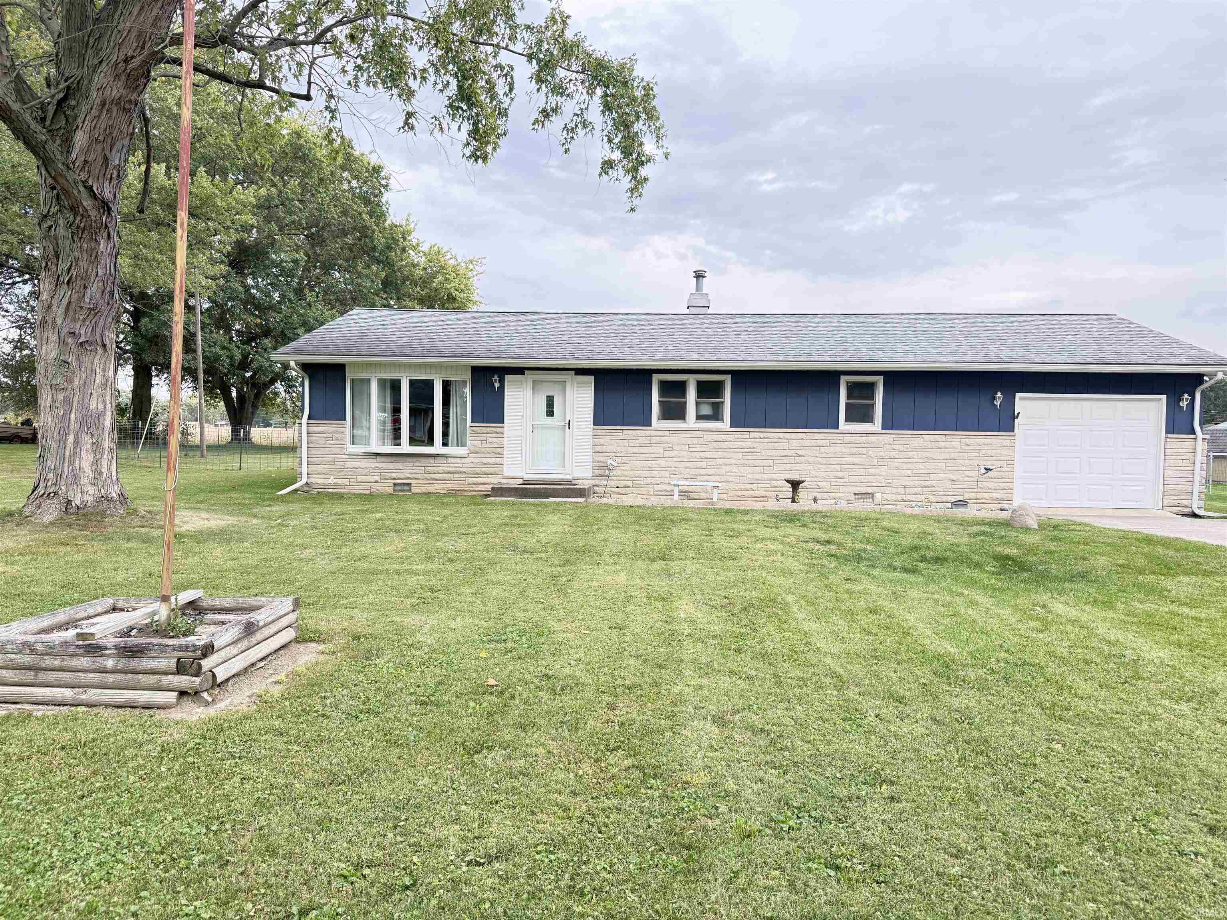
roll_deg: -0.9
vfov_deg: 56.8
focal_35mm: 24
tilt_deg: -2.0
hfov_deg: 71.6
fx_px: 851
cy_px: 460
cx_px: 614
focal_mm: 6.76
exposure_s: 1/301
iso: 100
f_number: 1.78
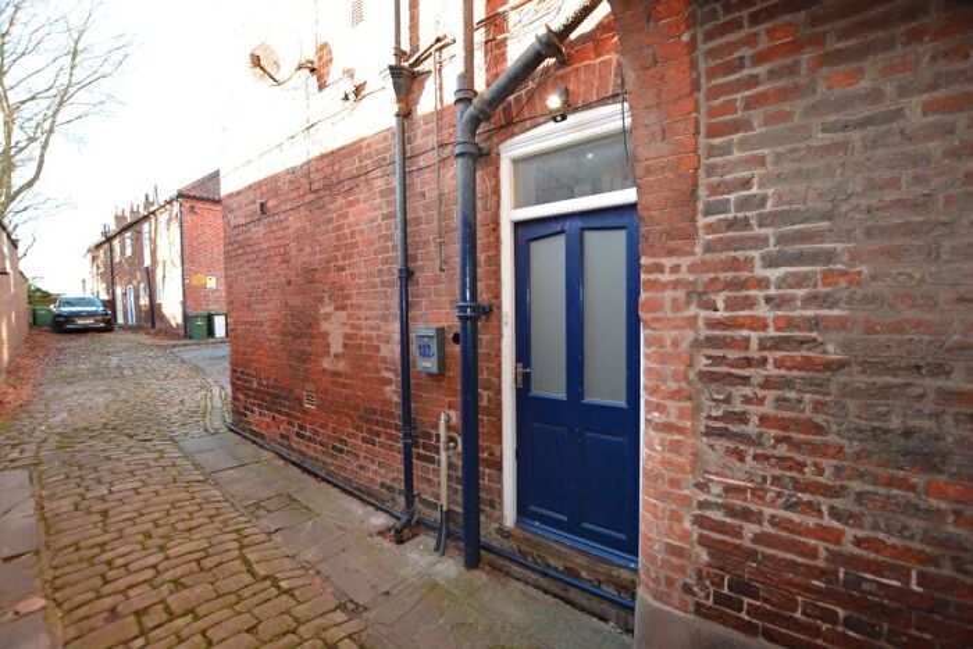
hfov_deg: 100.4
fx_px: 405
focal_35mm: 15
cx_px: 486
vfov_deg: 77.4
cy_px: 324
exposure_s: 1/60
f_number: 4
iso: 220
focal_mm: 10
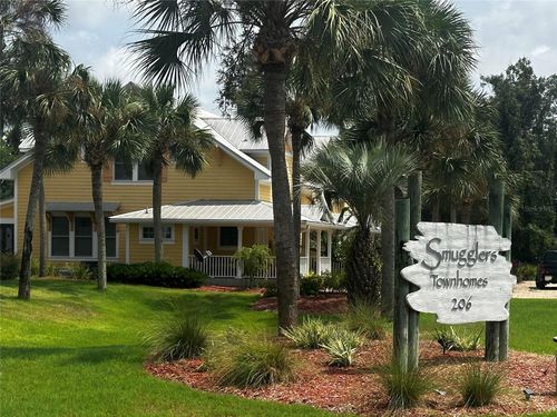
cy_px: 208
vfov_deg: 30.3
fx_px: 772
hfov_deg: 39.7
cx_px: 278
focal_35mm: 48
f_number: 1.78
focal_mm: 6.86
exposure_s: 1/3731
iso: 64
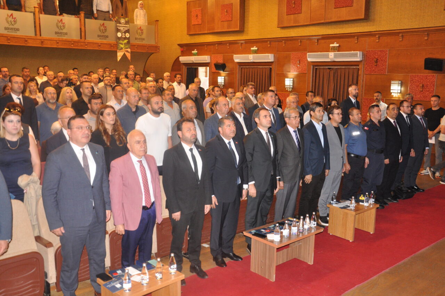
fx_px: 444
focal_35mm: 36
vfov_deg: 36.8
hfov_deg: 53.2
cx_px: 222
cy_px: 148
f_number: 4.5
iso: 1250
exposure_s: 1/60
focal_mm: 24
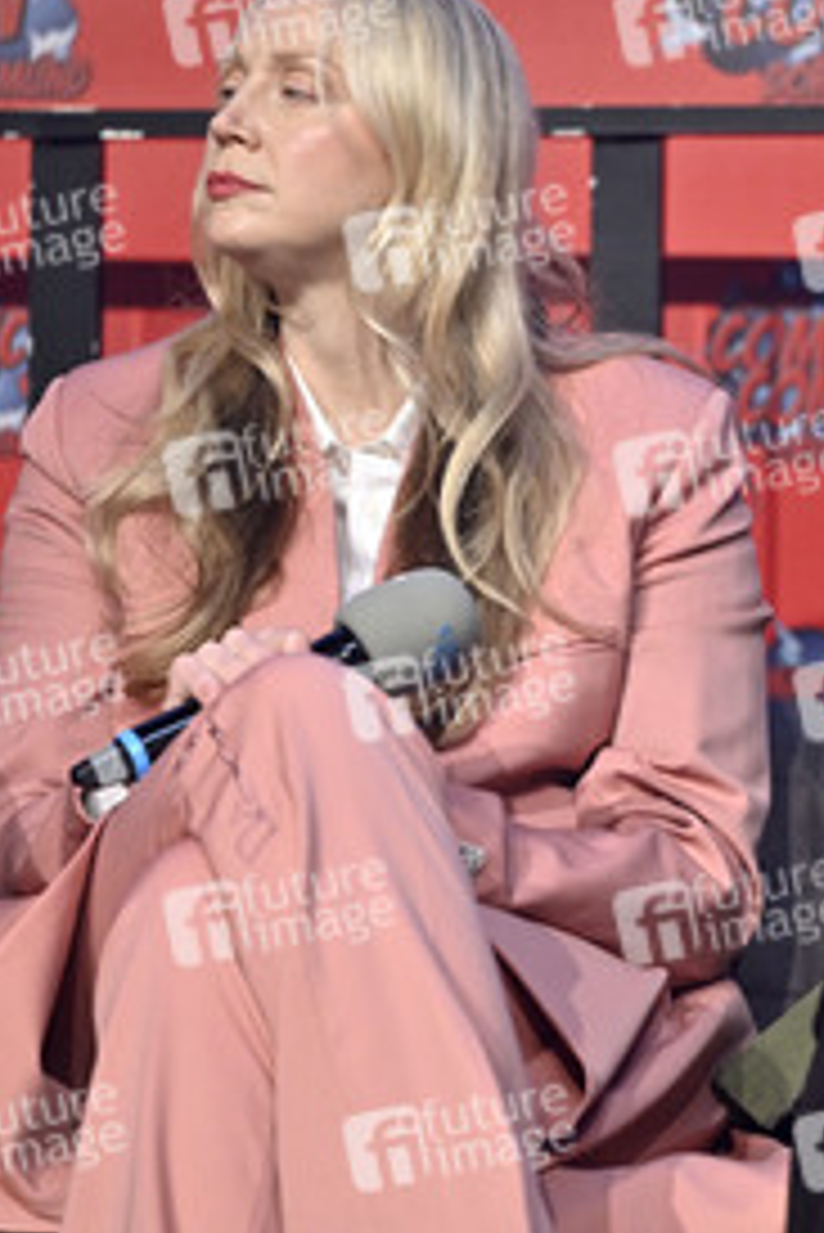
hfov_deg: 4.3
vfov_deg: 6.4
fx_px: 11006
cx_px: 790
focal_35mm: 321
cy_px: 576
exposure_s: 1/400
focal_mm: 195
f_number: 2.8
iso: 1000
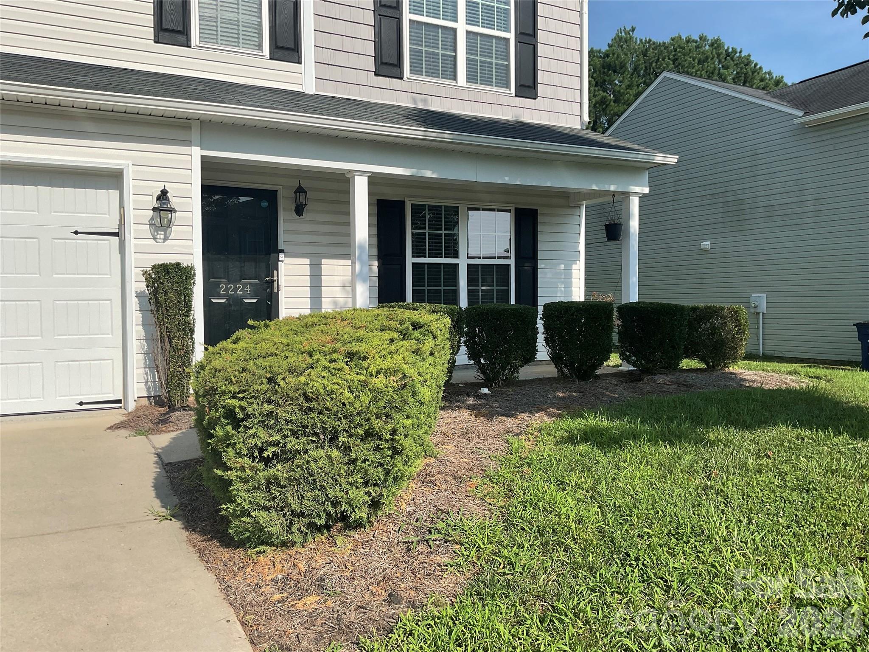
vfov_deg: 48.2
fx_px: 728
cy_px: 326
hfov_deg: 61.7
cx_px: 434
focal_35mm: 29
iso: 16
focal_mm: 3
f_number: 1.8
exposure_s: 1/2427
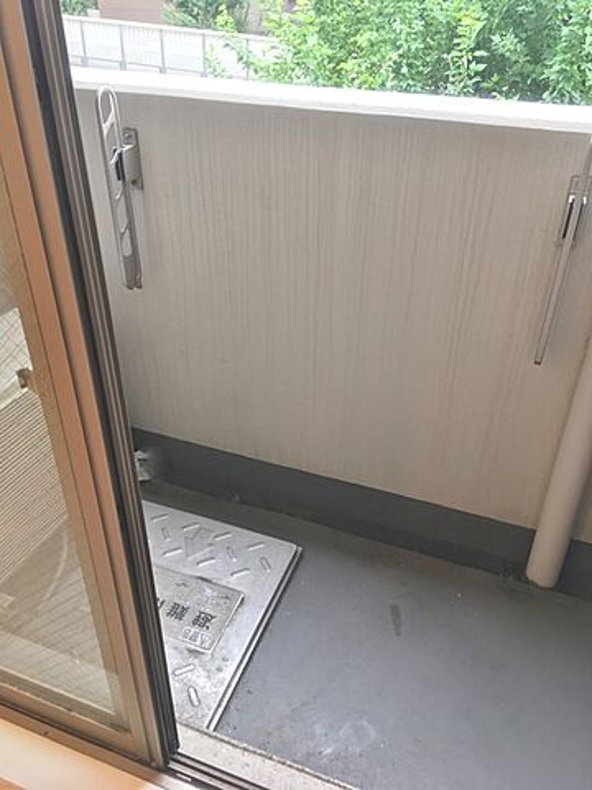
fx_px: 661
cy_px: 395
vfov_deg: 61.7
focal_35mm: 29
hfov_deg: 48.2
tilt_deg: -35.1
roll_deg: -0.5
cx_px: 296
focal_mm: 4.15
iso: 40
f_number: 2.2
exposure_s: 1/33
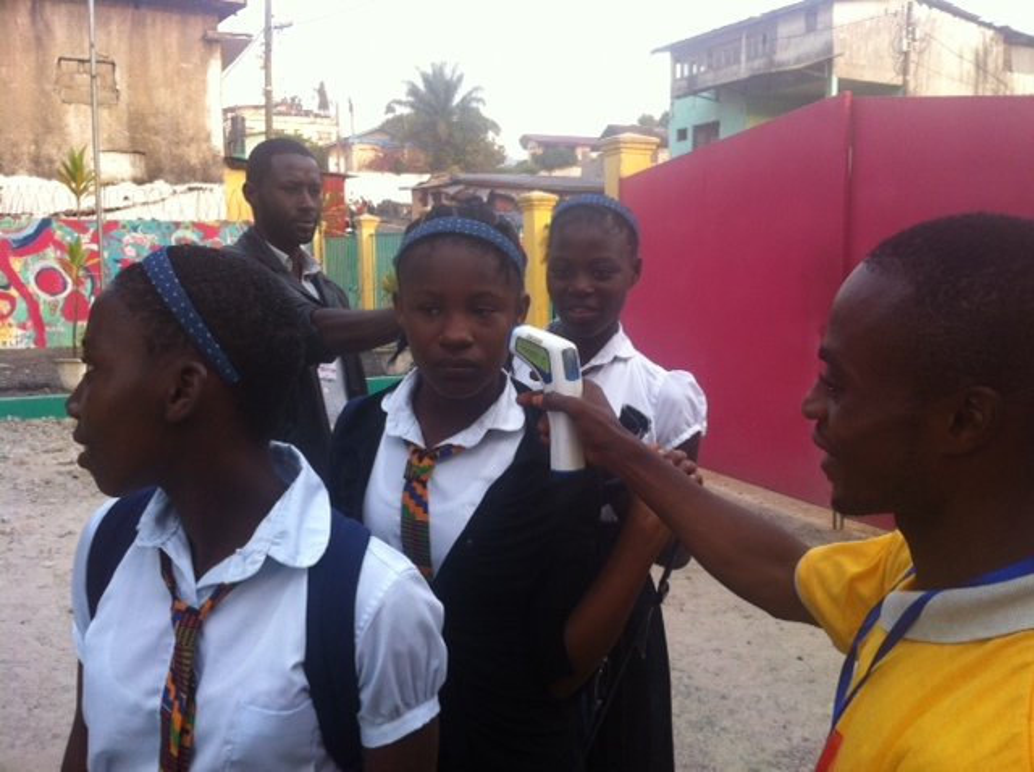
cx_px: 517
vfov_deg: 40.6
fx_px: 1044
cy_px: 386
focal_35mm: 35
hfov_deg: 52.7
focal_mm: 3.85
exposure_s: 1/120
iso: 100
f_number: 2.8
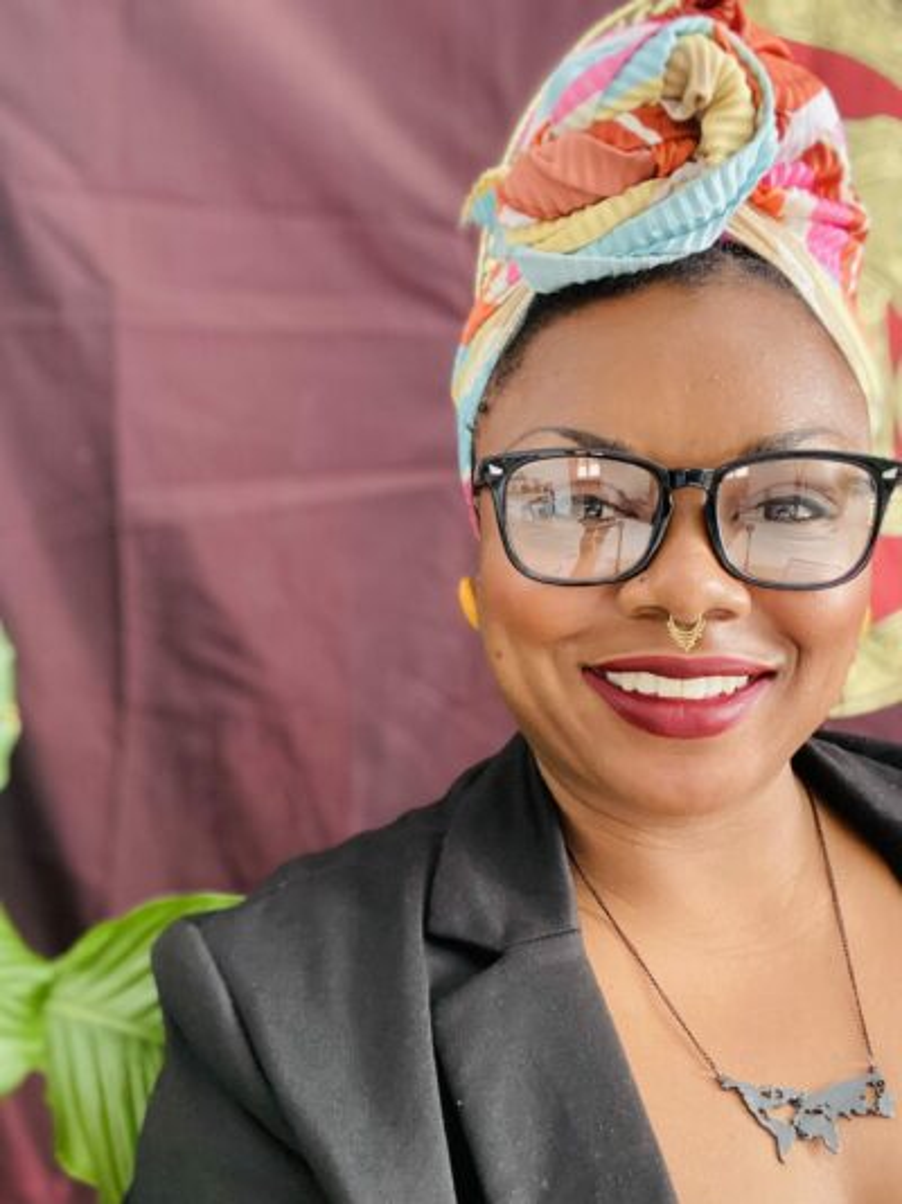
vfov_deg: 60.0
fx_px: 1043
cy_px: 602
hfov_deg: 46.8
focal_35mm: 30
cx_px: 451
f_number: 2.2
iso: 400
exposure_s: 1/46
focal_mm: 2.71
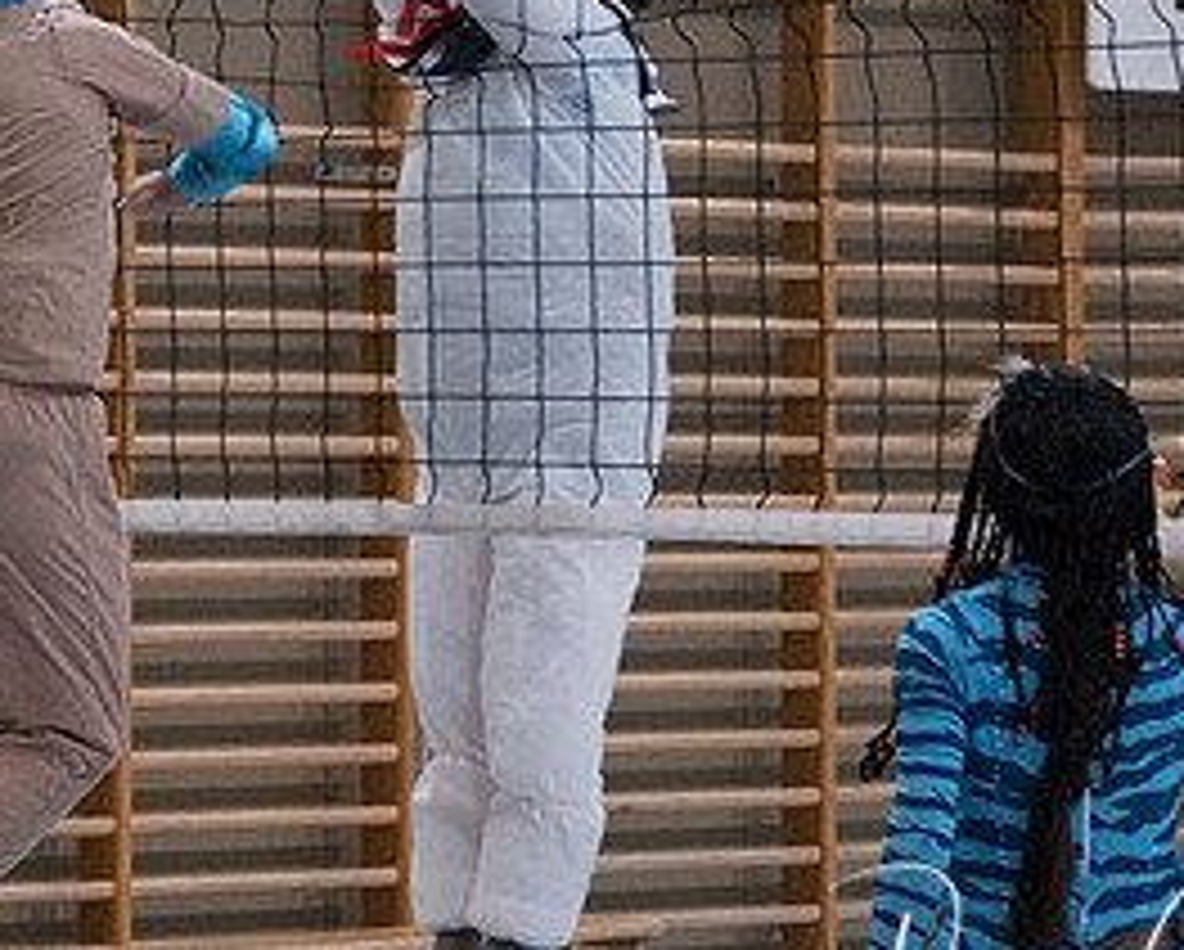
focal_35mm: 217
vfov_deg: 7.1
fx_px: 7613
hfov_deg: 8.9
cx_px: 219
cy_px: -4
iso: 6400
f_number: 2.8
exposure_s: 1/500
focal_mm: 50
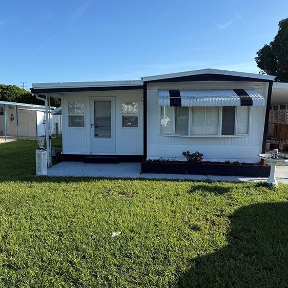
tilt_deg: -5.6
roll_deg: -1.0
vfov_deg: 55.6
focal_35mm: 29
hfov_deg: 55.6
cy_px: 142
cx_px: 142
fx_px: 273
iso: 80
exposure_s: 1/3145
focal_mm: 6.76
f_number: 1.78
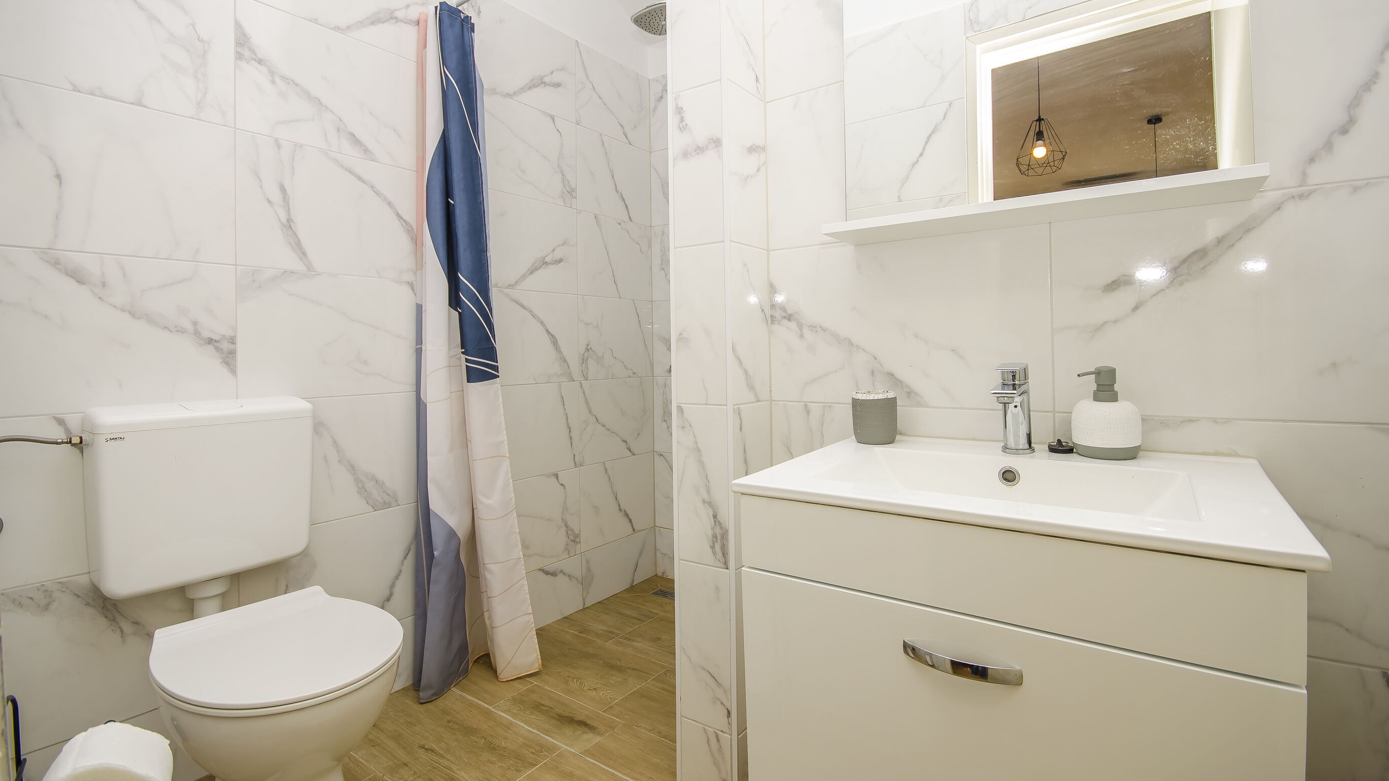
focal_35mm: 16
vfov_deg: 66.9
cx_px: 698
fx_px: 589
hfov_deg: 99.4
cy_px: 345
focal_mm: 10
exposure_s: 1/100
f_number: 7.1
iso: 100
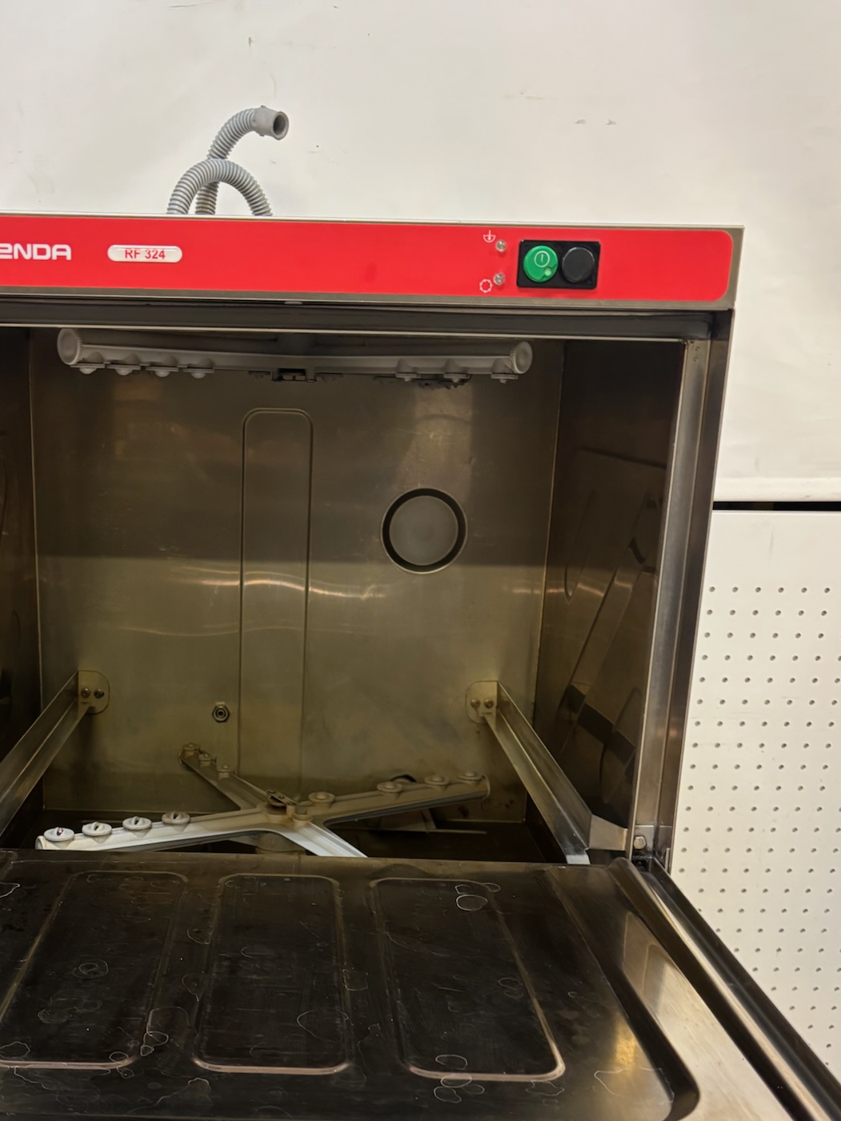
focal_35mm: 38
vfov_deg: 48.3
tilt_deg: -15.8
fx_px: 1231
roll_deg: -1.8
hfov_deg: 37.3
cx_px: 276
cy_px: 736
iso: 200
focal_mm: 5.96
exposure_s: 1/50
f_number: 1.6
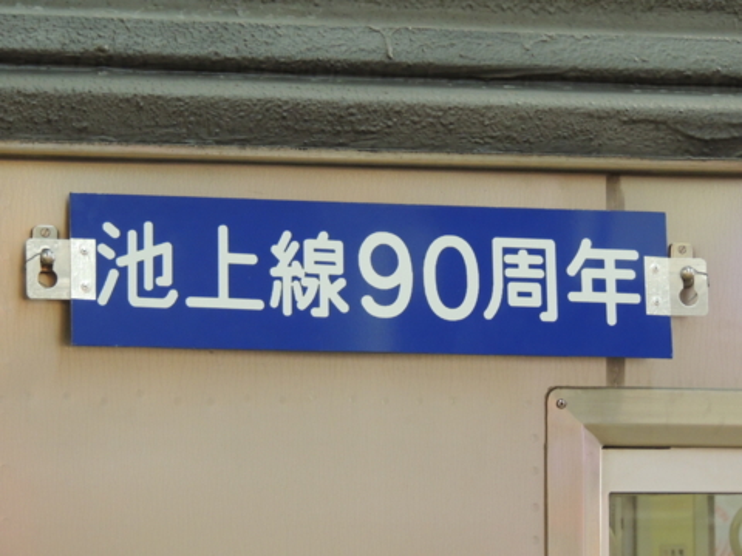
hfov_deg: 11.6
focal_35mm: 170
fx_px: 3644
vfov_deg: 8.7
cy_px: 278
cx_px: 371
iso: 800
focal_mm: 30.3
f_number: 4.5
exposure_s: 1/100
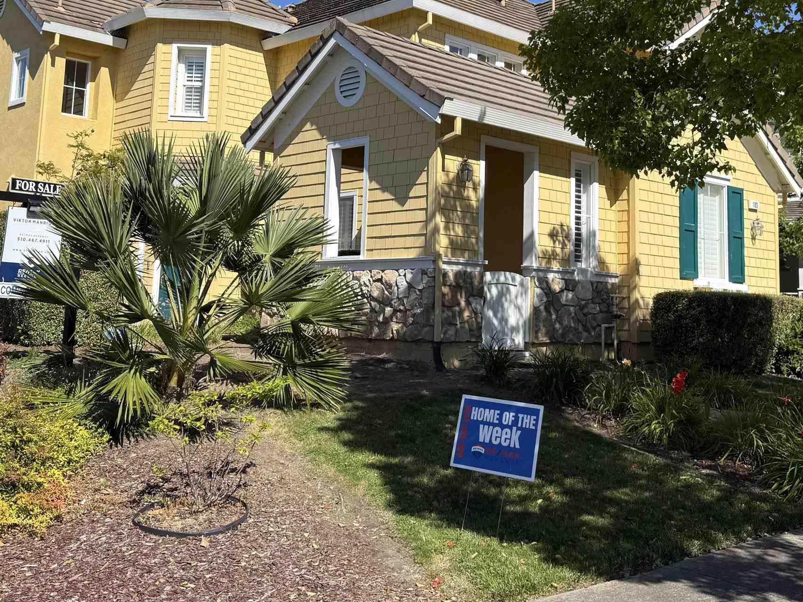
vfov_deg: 33.1
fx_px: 997
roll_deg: -1.4
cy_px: 173
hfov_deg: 43.8
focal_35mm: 43
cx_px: 444
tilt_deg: +9.3
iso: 80
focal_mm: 6.76
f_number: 1.78
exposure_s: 1/4167
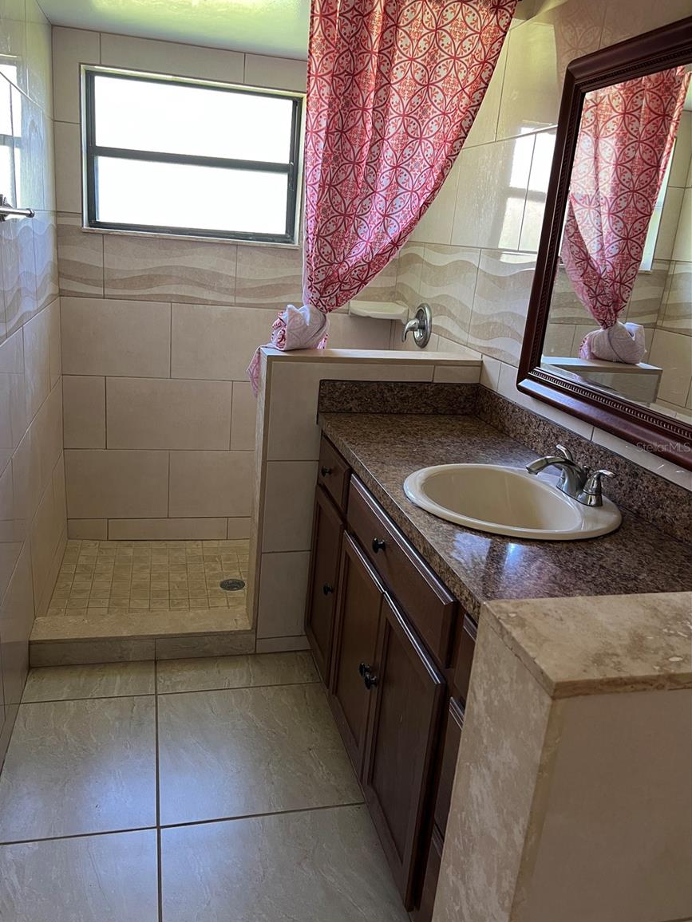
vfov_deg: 65.3
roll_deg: -4.1
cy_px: 447
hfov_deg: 51.3
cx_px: 334
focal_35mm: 27
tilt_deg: -16.1
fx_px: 720
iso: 200
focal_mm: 5.7
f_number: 1.5
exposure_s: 1/60
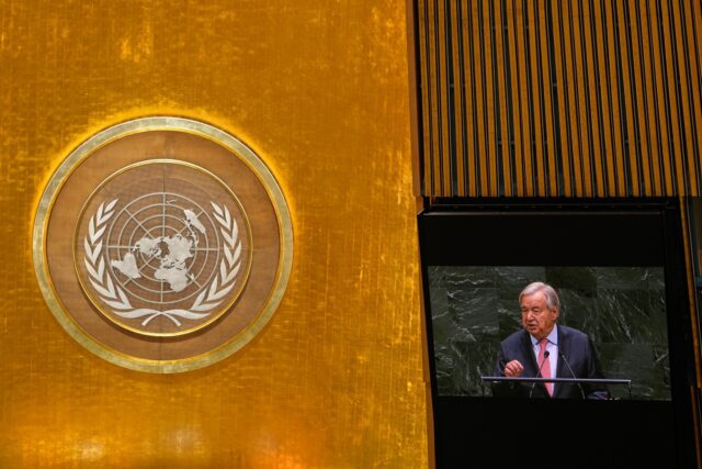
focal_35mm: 135
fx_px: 2633
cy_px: 234
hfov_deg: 15.2
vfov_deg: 10.2
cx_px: 351
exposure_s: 1/125
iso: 1600
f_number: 4
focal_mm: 135
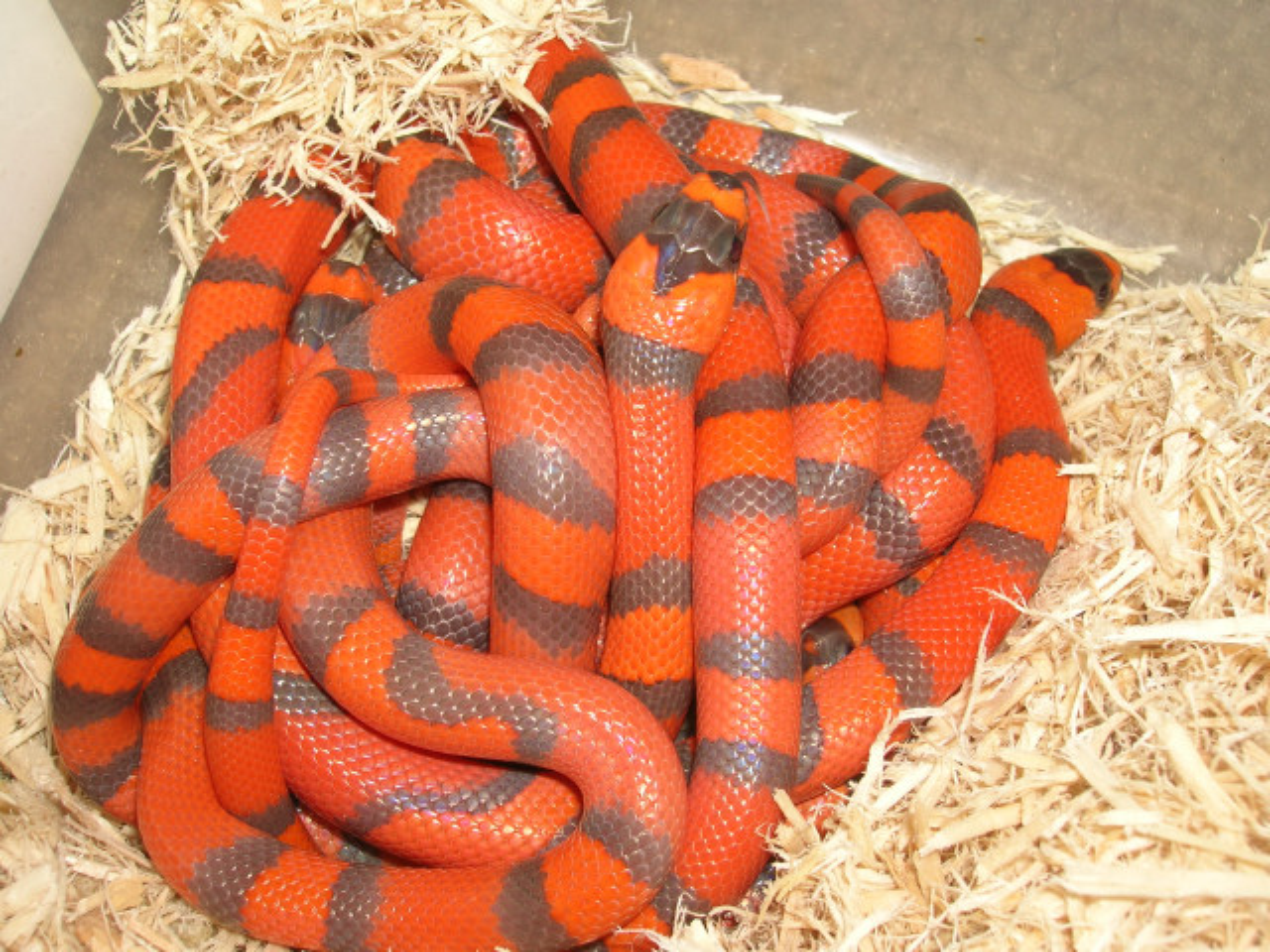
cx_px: 635
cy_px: 476
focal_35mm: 42
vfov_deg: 34.3
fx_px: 1541
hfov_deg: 44.8
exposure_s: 1/60.1
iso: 50
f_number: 5.2
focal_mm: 7
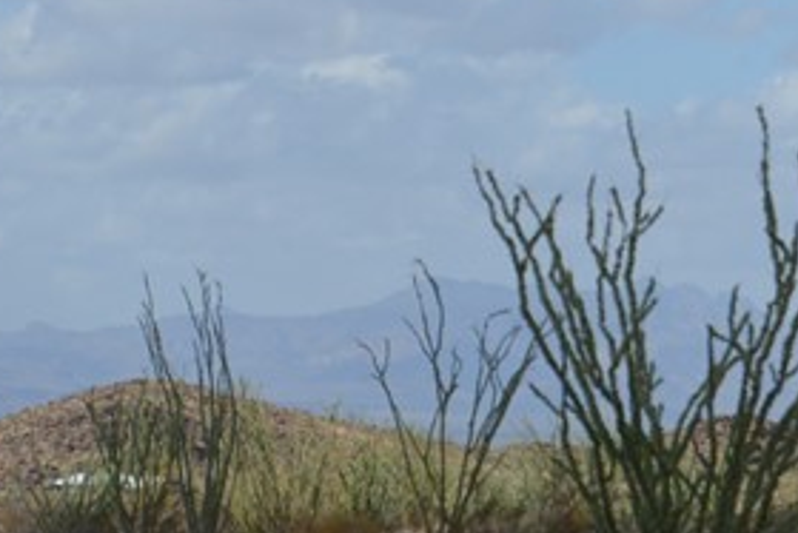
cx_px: 544
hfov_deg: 6.5
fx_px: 7073
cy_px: 265
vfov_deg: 4.3
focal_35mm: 319
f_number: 7.1
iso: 400
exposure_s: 1/2000
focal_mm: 55
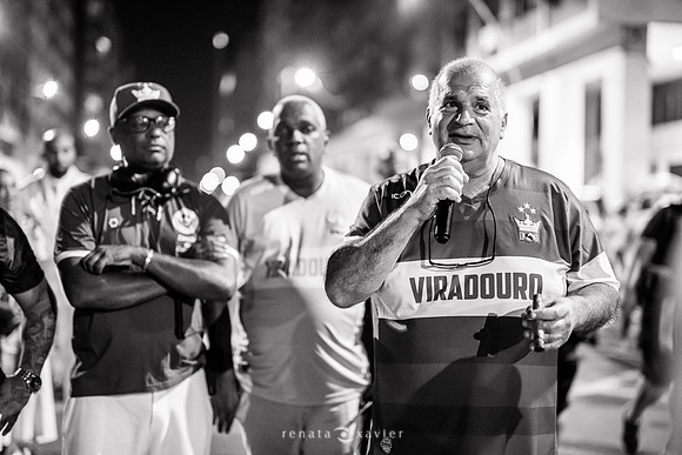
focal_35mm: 50
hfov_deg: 39.6
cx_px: 341
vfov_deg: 27.0
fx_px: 947
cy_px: 228
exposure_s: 1/320
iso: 2000
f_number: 1.2
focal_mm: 50
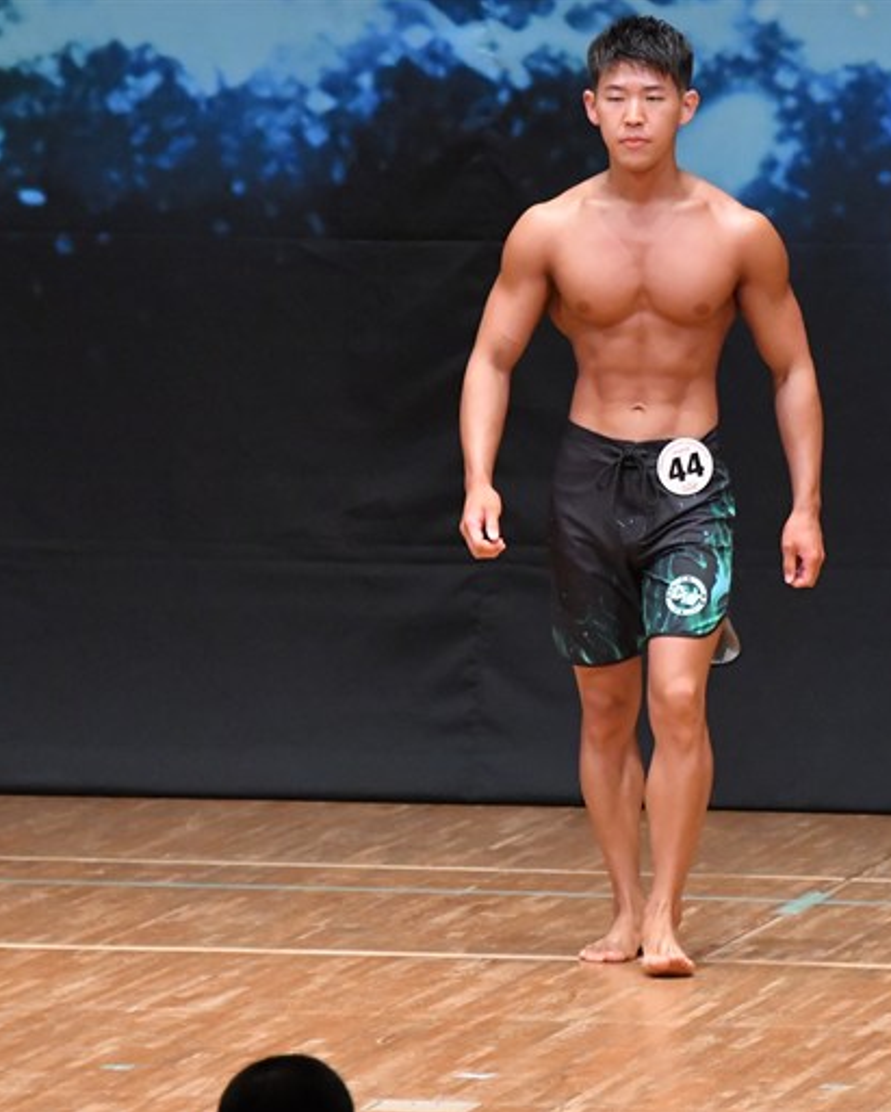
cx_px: 610
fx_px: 13997
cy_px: 557
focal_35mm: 425
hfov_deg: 3.6
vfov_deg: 4.6
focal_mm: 200
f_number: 5.6
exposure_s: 1/400
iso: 8000
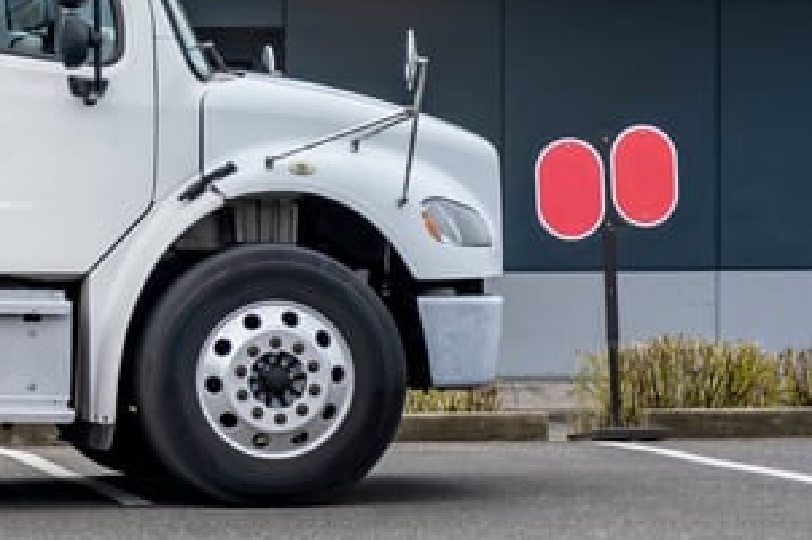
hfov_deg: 7.2
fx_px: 6267
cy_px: -82
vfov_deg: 4.9
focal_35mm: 278
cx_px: -656
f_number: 4
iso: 100
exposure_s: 1/320
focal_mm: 70
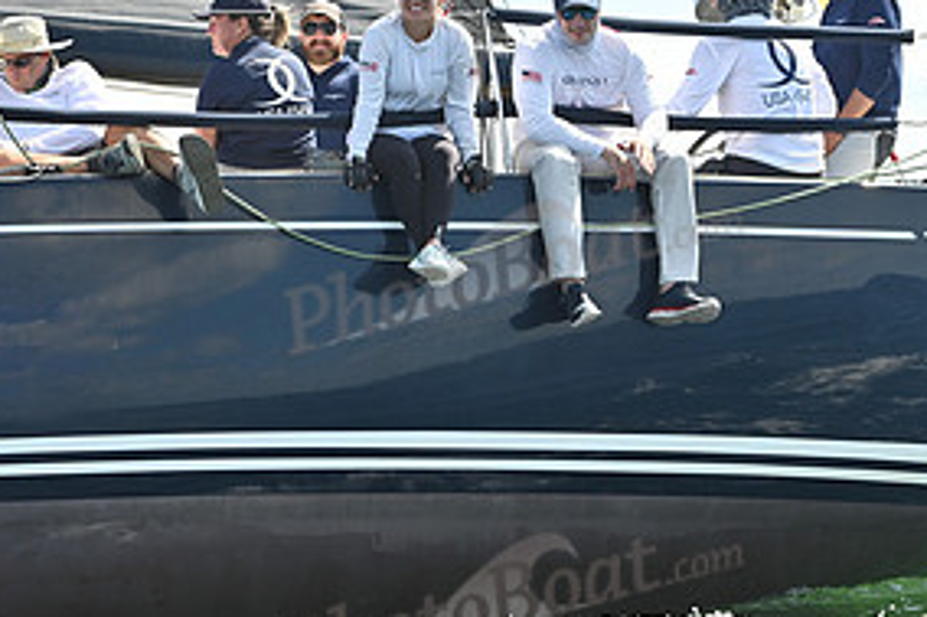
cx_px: 118
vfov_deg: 9.6
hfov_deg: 14.2
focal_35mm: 143
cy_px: 145
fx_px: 3680
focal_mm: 70
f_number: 6.3
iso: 250
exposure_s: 1/1000
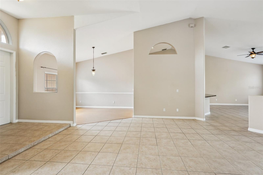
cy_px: 88
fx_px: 121
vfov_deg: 72.0
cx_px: 132
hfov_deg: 95.0
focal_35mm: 16
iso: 400
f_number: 8
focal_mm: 16.5
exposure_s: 1/25
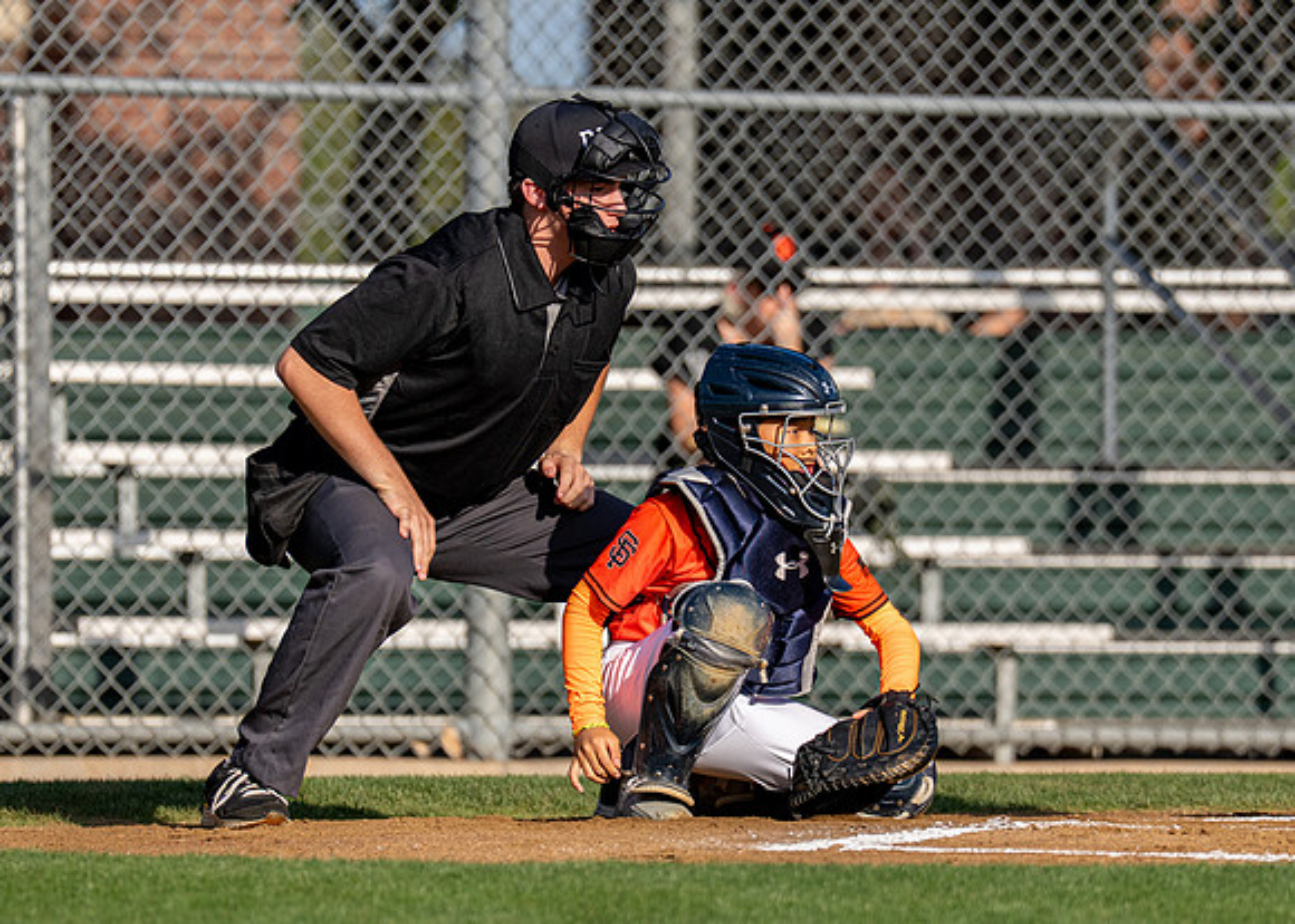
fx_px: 16154
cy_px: 563
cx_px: 803
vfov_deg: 3.3
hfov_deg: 4.6
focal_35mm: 439
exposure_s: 1/3200
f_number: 2.8
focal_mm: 200
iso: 160
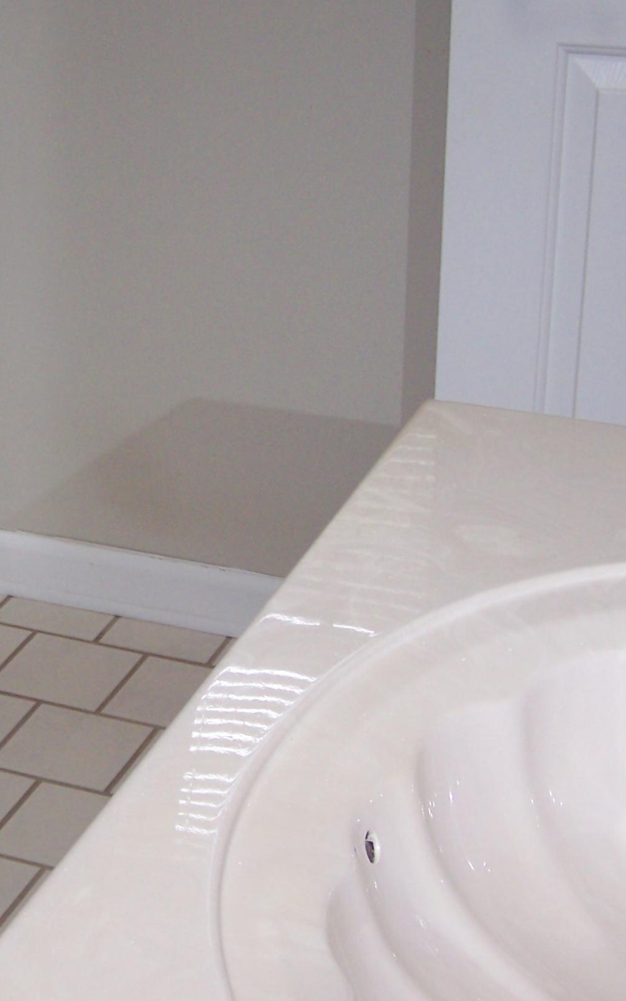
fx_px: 2047
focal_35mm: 75
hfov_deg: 17.1
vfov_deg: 27.4
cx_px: 42
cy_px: 606
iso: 80
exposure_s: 1/60
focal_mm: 6.3
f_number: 2.8
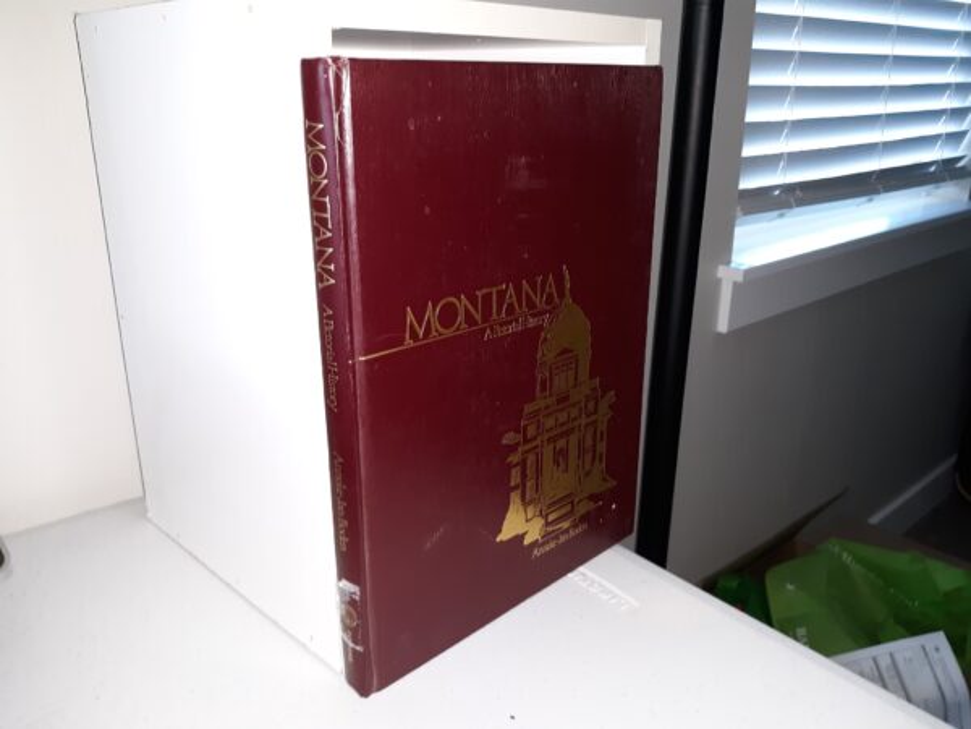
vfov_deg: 49.7
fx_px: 785
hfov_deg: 63.4
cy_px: 364
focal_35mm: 28
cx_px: 486
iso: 100
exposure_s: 1/40
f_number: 1.7
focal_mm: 3.7
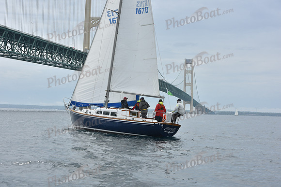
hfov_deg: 28.8
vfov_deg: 19.5
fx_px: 546
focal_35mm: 70
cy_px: 94
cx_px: 140
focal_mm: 70
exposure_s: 1/800
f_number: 10
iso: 250
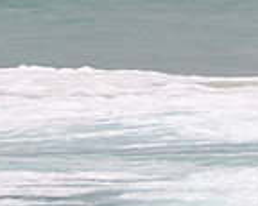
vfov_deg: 0.7
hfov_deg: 0.9
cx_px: 484
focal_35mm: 2083
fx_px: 15895
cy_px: 246
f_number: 5.6
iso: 110
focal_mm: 400
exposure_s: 1/2000
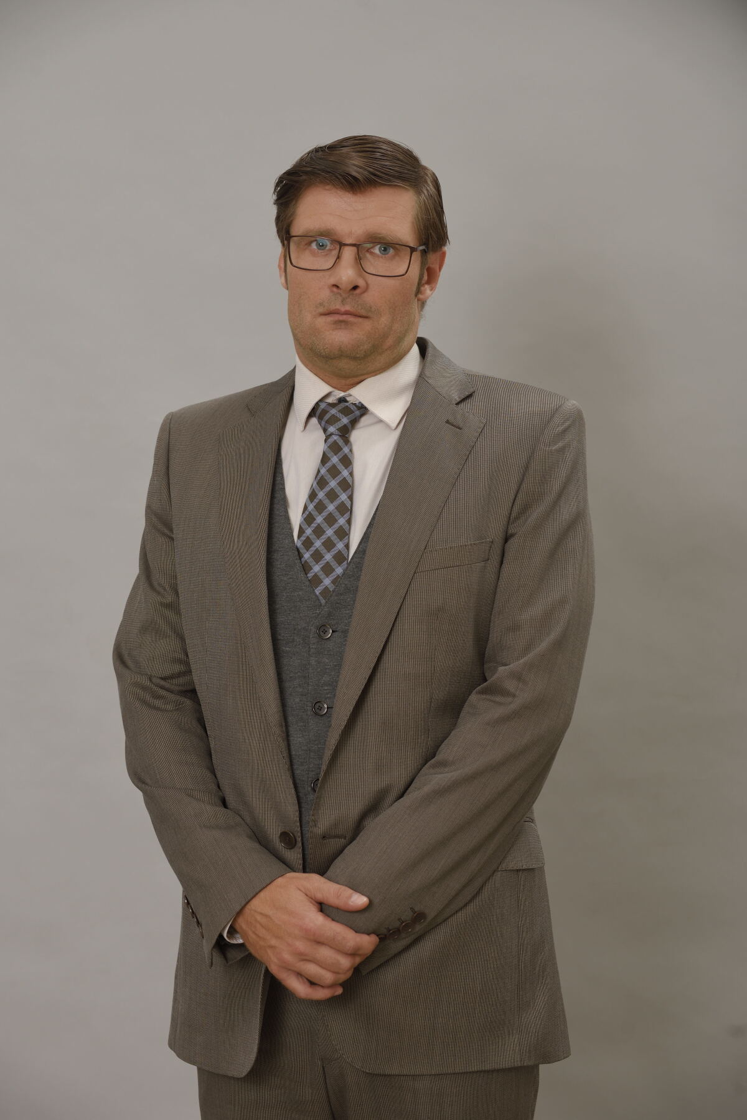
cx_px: 374
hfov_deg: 14.4
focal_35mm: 95
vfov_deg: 21.5
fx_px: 2954
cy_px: 560
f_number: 9
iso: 160
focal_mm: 95
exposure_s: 1/200
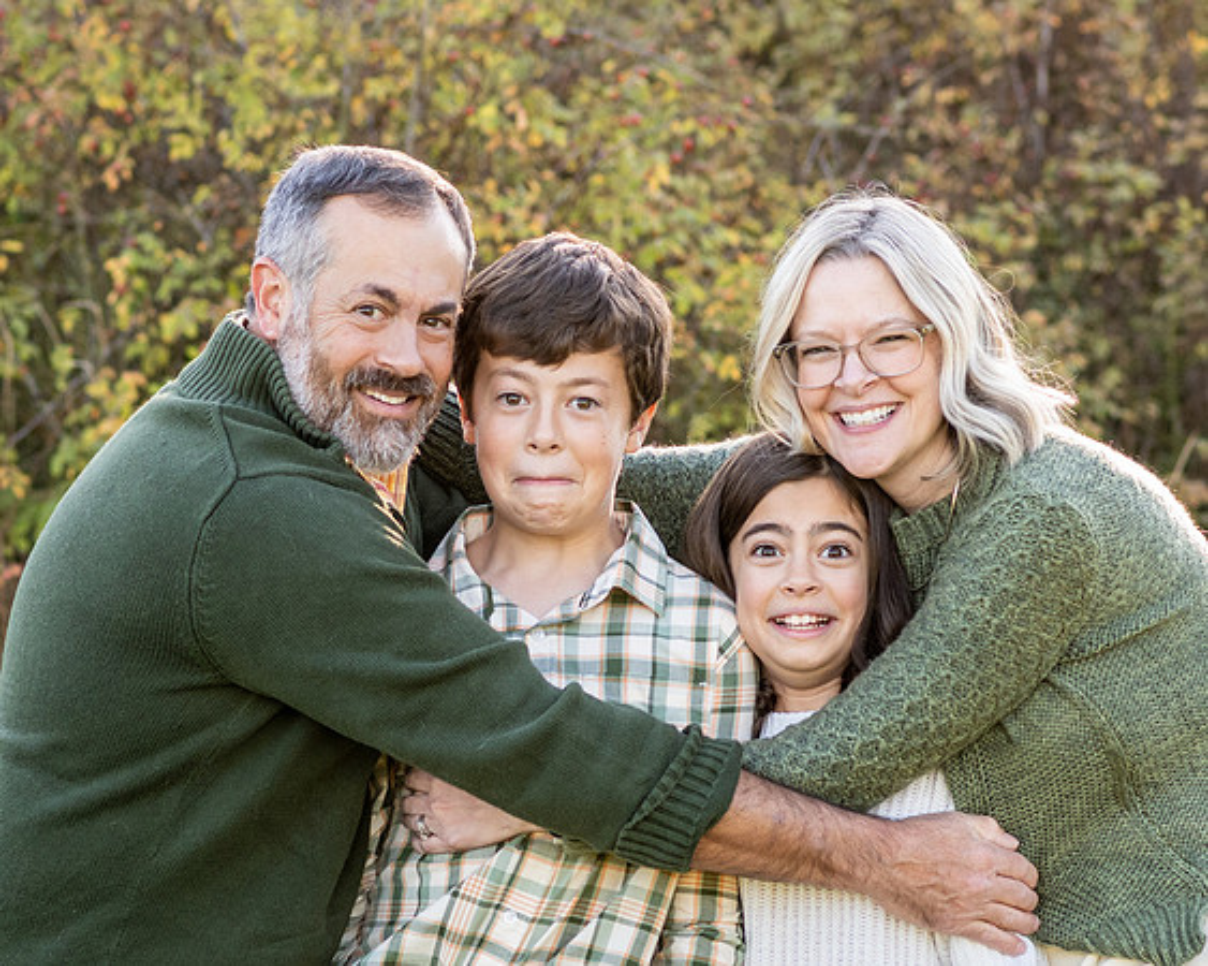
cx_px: 477
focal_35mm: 214
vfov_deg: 7.2
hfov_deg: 9.0
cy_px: 596
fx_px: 7657
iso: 640
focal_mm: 85
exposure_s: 1/400
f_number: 4
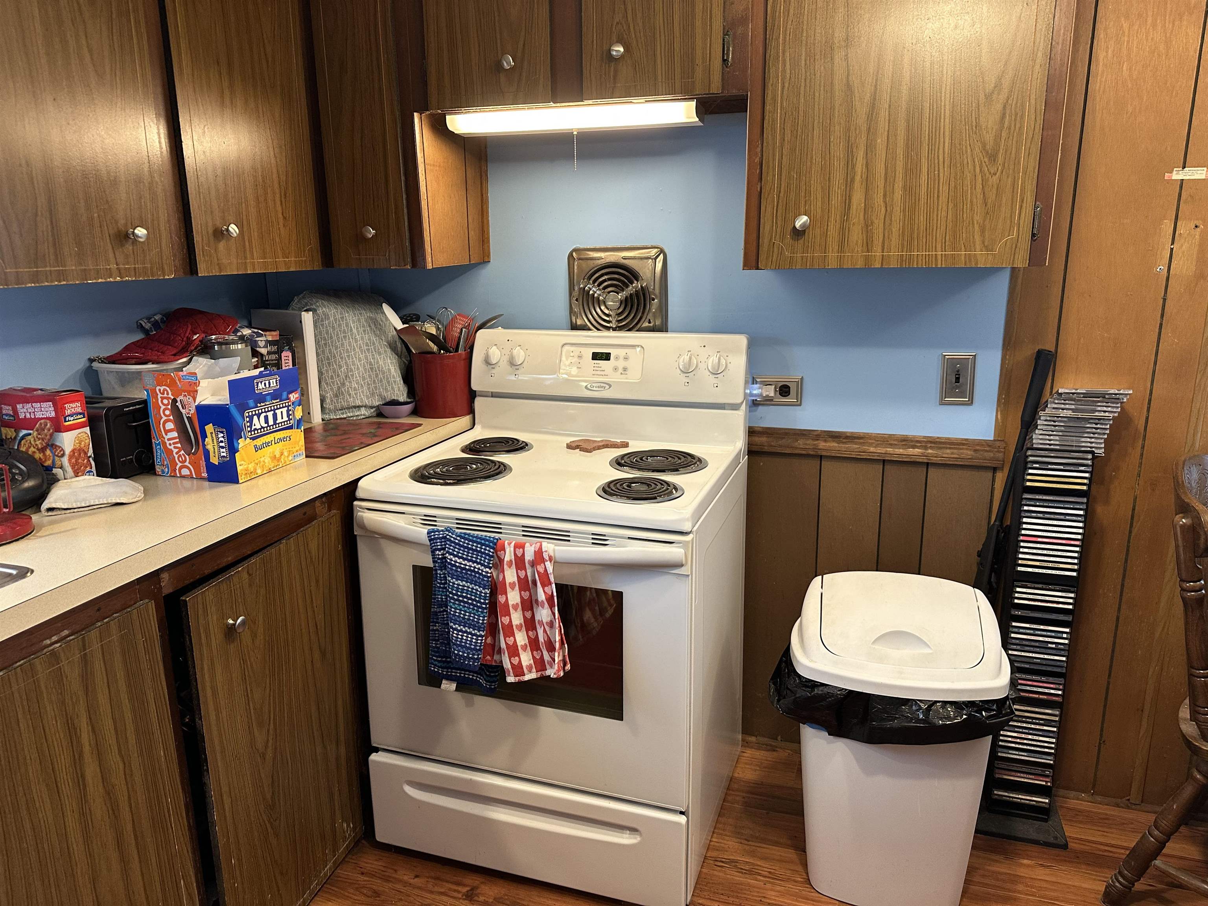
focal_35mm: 24
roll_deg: -0.5
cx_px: 604
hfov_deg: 71.6
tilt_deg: -13.8
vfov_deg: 56.8
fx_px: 838
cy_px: 453
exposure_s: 1/60
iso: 200
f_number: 1.78
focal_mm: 6.86
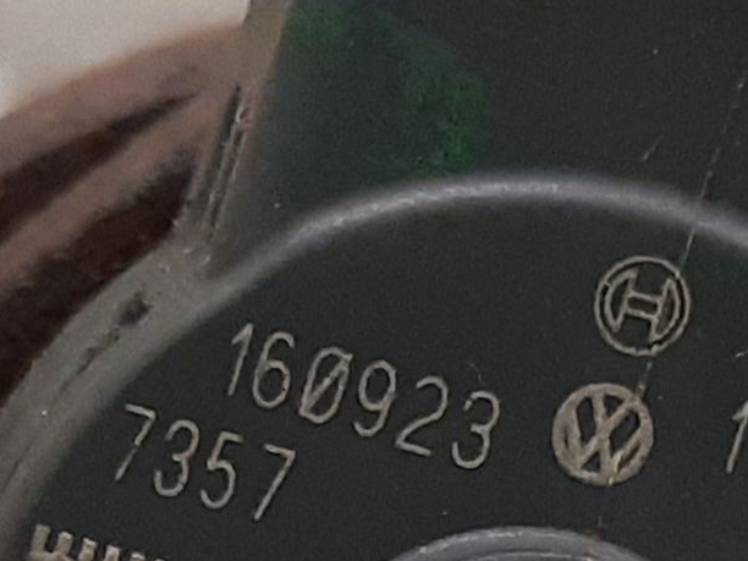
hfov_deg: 22.5
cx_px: 407
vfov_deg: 15.3
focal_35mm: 87
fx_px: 1880
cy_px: 917
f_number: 1.7
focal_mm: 3.93
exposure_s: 1/60
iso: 250
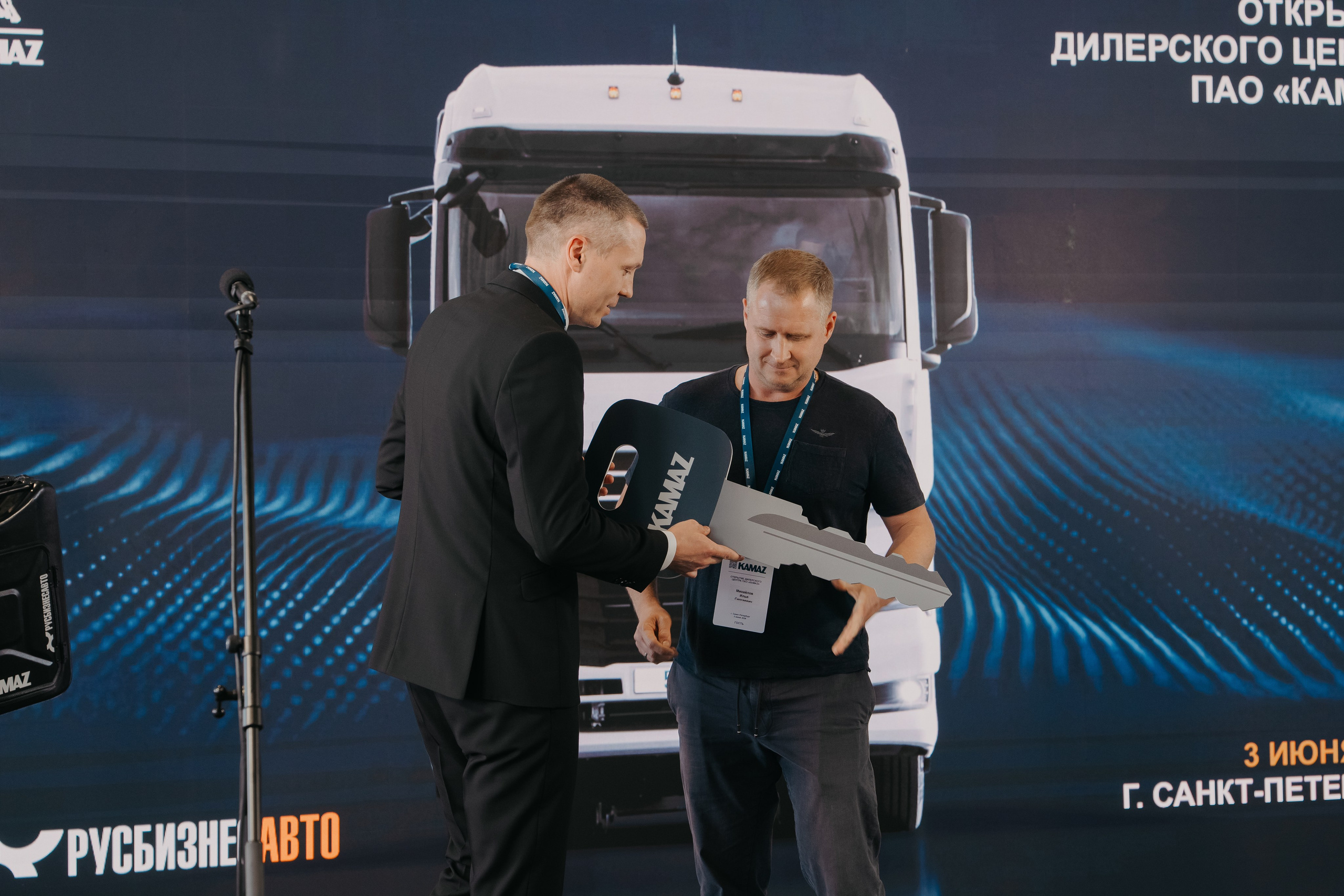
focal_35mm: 55
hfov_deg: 36.2
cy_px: 448
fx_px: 2053
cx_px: 672
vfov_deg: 24.6
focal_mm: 55
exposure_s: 1/125
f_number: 4.5
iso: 500
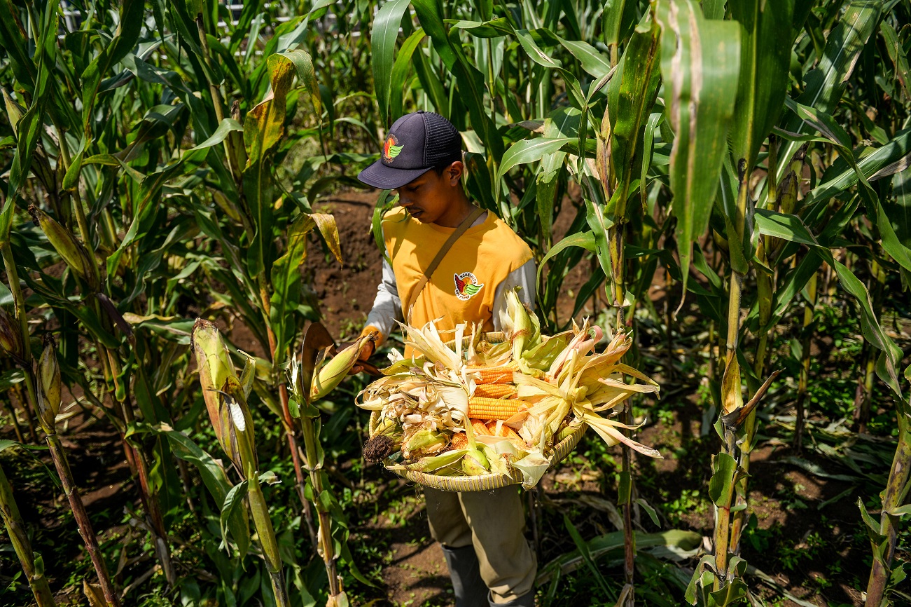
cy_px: 304
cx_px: 456
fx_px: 607
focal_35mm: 24
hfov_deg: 73.8
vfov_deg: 53.1
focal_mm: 24
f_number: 2.8
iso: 100
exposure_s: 1/4000
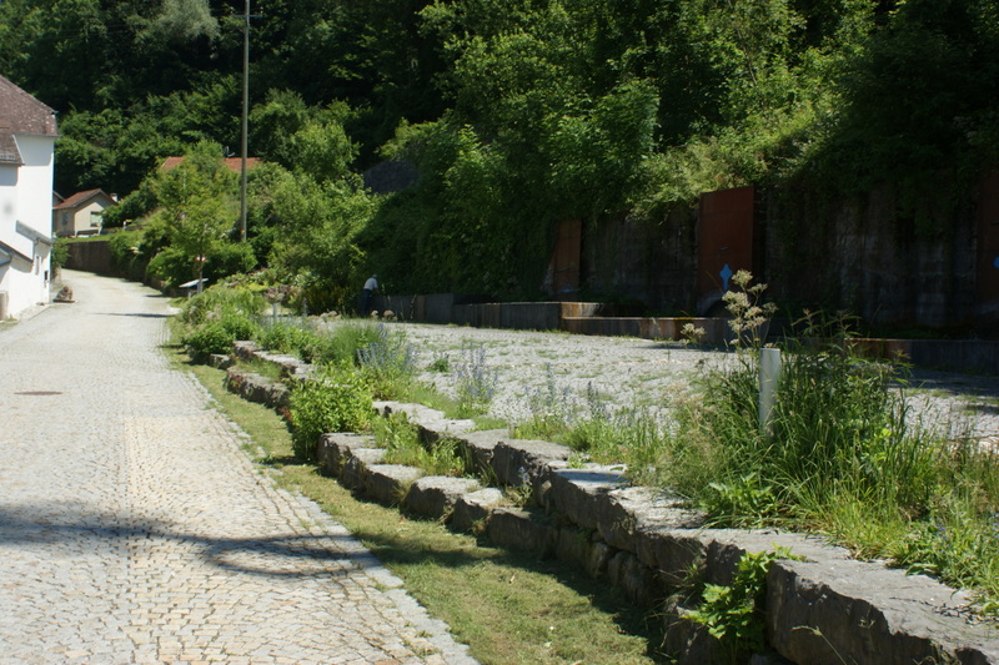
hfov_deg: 46.4
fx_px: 1165
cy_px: 332
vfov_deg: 31.9
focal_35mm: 42
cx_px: 500
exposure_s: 1/80
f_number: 11
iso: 100
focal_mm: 28
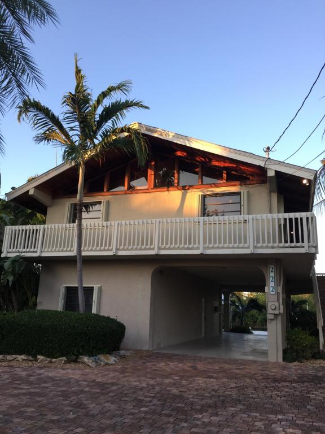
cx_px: 162
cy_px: 217
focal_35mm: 29
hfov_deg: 48.2
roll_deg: -3.0
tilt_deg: +16.6
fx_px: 363
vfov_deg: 61.7
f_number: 2.2
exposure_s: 1/120
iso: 32
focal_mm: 4.15
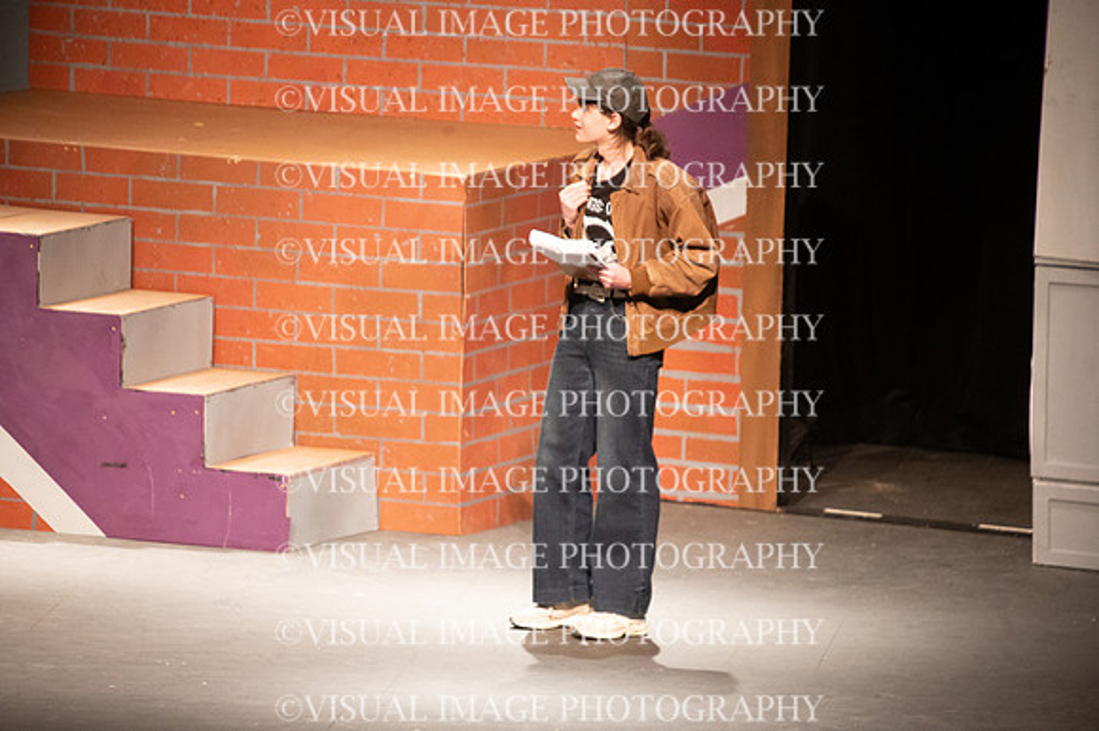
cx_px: 550
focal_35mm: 370
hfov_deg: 5.6
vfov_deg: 3.7
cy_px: 366
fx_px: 11288
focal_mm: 370
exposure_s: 1/160
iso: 8000
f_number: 6.3
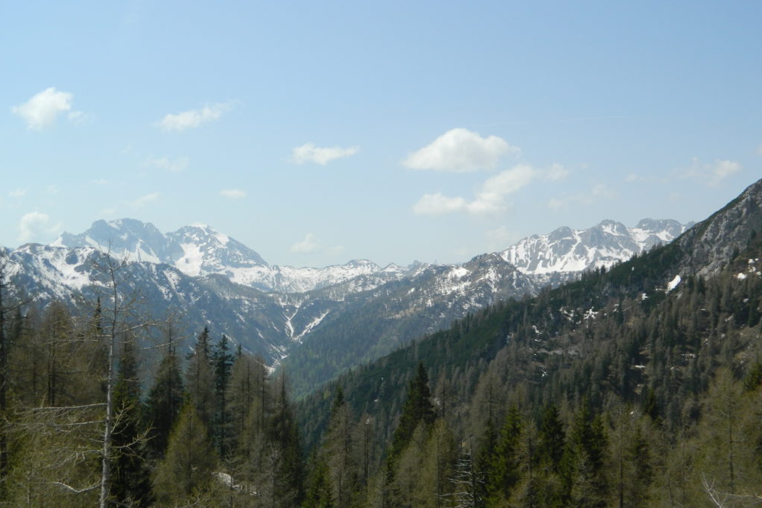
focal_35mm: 43
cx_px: 382
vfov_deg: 31.2
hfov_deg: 45.4
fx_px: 910
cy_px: 275
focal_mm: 7.3
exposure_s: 1/160
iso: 80
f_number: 9.8
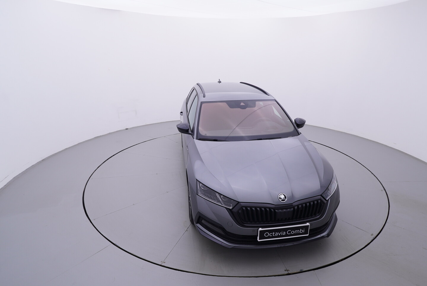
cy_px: 143
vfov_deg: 56.2
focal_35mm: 22
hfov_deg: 77.3
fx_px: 267
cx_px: 214
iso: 200
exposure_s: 1/80
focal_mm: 15
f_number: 5
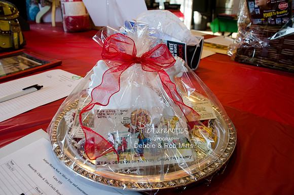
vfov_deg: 47.7
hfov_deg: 67.5
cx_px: 147
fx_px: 220
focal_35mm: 27
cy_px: 98
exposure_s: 1/60
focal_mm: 18
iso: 400
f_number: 5.6
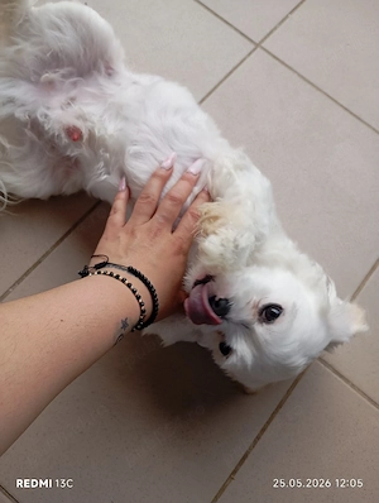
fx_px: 407
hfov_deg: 49.9
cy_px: 252
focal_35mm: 28
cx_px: 190
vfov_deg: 63.4
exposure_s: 1/123
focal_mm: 4.27
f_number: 1.8
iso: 100
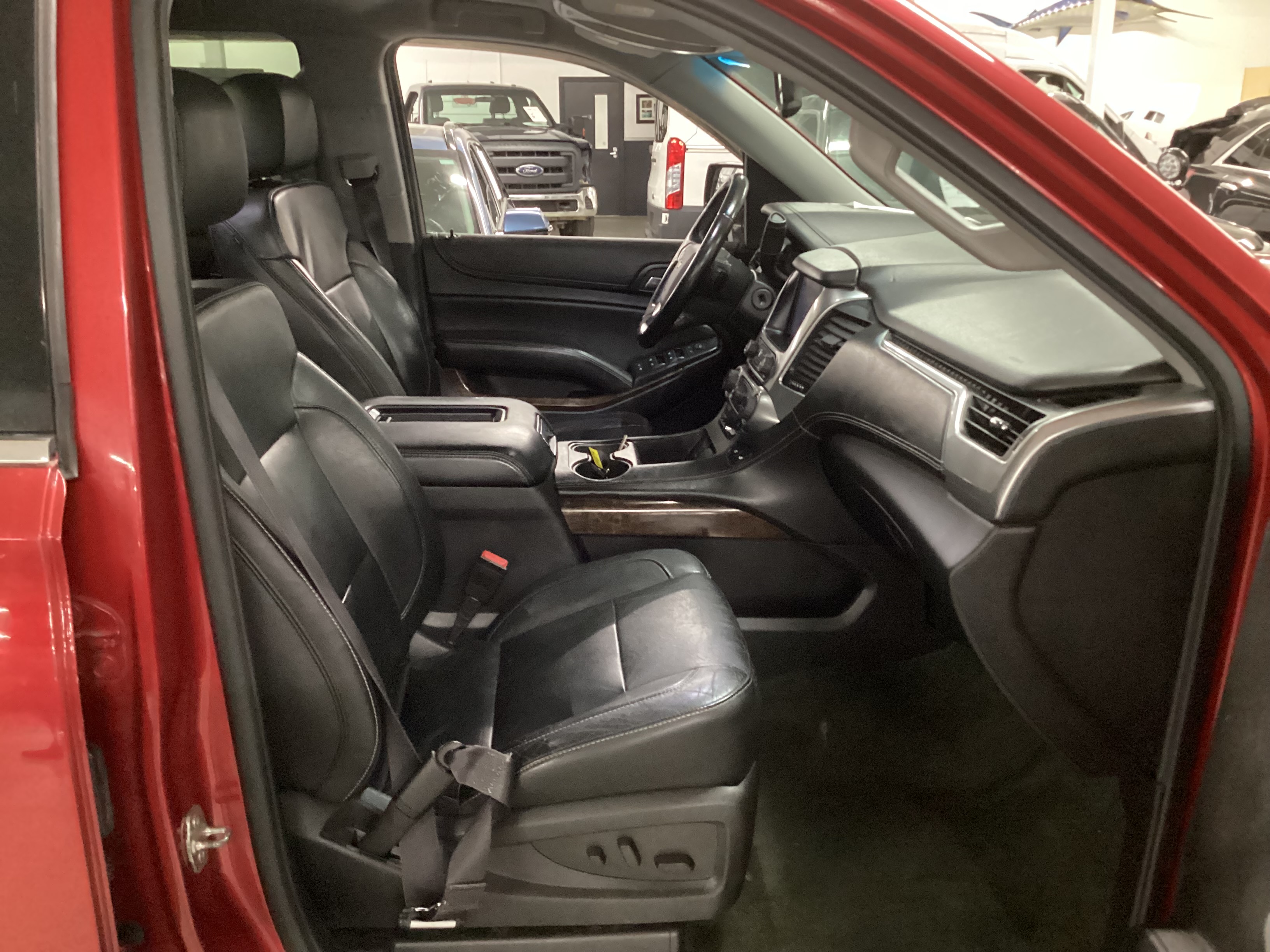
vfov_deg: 45.4
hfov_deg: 58.4
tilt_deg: -19.8
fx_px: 1137
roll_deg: +0.4
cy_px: 476
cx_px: 635
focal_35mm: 31
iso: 800
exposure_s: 1/25
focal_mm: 3.3
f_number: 2.4
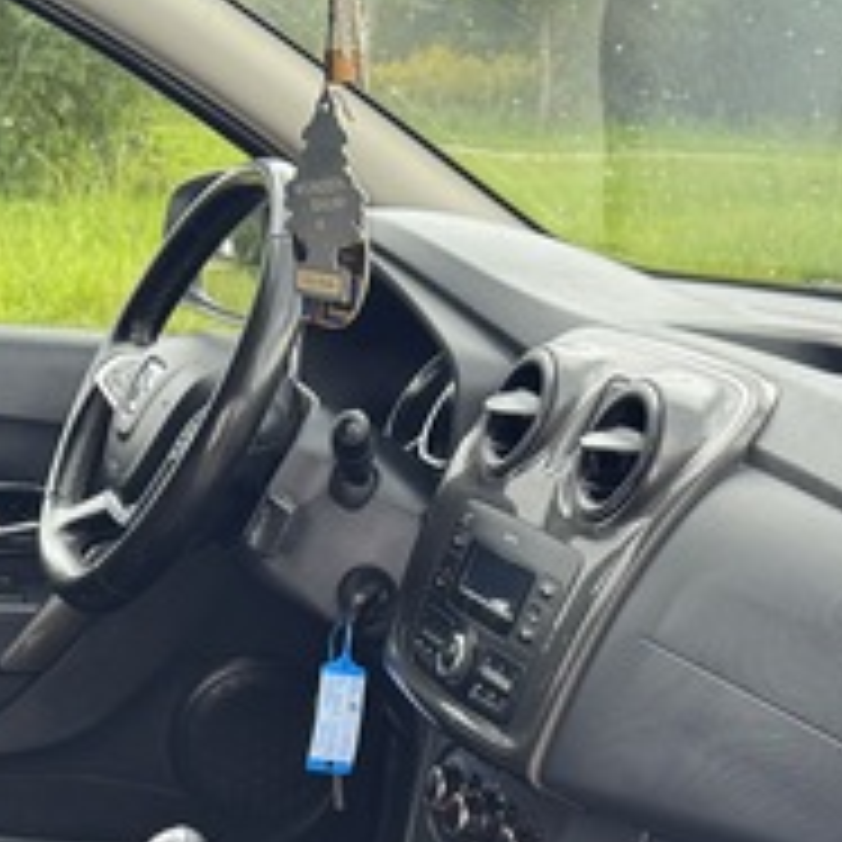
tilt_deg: -25.6
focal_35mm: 72
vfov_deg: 22.3
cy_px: 991
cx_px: 358
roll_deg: -1.8
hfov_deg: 24.0
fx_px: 1981
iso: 125
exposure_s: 1/121
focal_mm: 6.76
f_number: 1.78
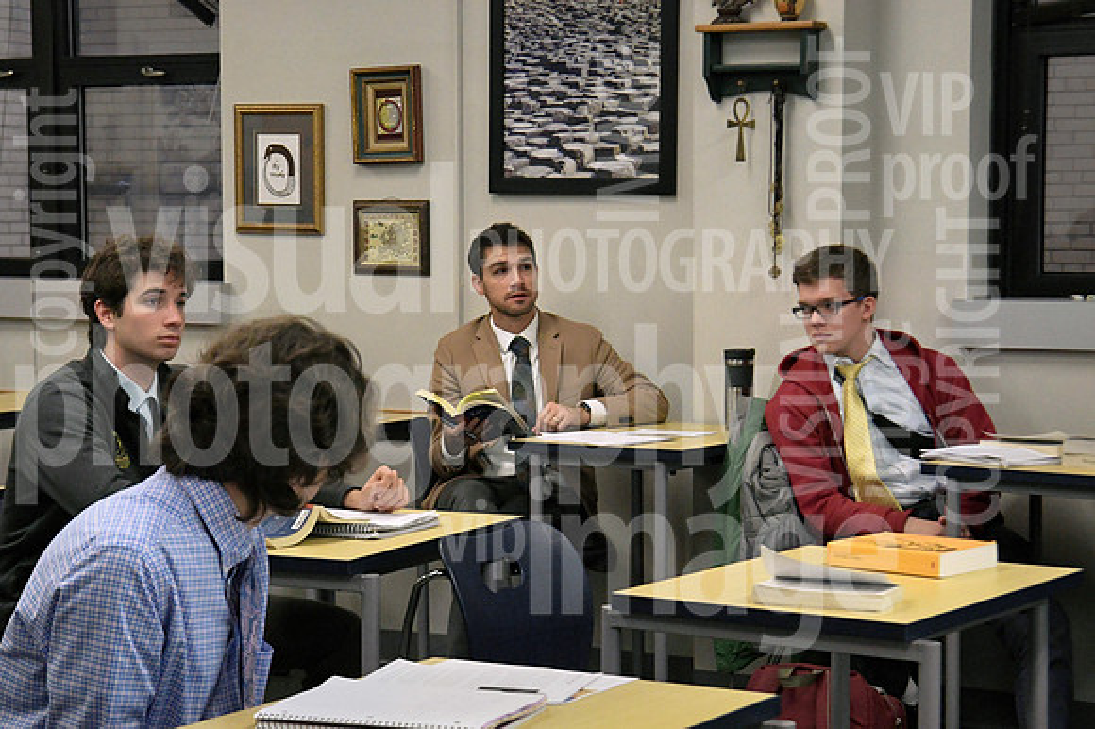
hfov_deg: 23.4
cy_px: 364
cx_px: 548
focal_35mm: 87
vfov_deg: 15.7
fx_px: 2645
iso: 2000
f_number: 8
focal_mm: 58
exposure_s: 1/250
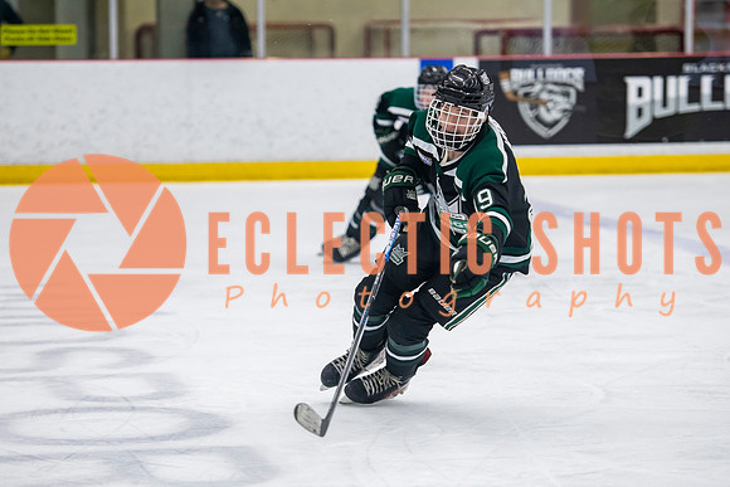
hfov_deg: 13.4
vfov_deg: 8.9
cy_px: 255
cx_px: 365
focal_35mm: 153
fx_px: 3113
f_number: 3.2
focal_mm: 125
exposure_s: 1/640
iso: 2000
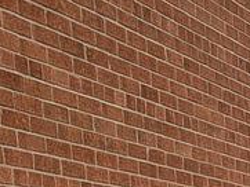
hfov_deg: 10.4
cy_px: 540
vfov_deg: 7.7
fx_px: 1229
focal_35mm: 170
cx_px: 541
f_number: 1.8
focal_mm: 6.7
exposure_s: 1/131
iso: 16
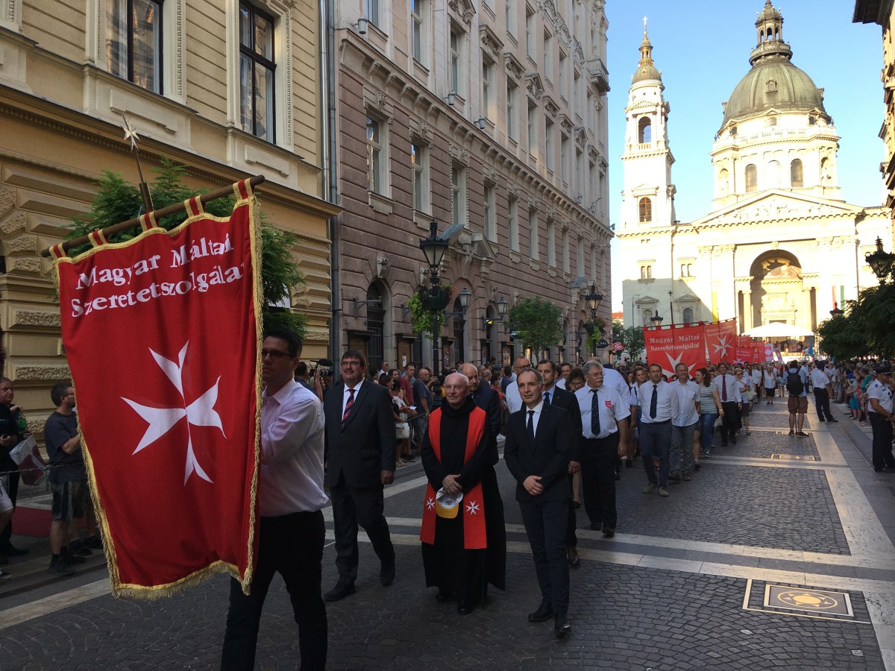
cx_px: 448
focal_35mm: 29
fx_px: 750
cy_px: 336
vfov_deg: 48.2
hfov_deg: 61.7
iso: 25
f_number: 2.2
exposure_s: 1/330
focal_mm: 4.15
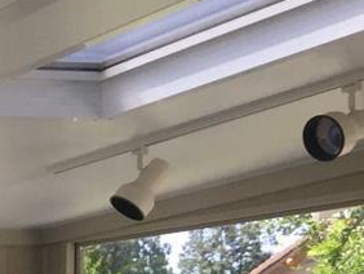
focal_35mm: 154
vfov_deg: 9.3
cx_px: -568
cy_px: 470
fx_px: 1621
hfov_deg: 10.6
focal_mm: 4.15
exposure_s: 1/314
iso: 32
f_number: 2.2
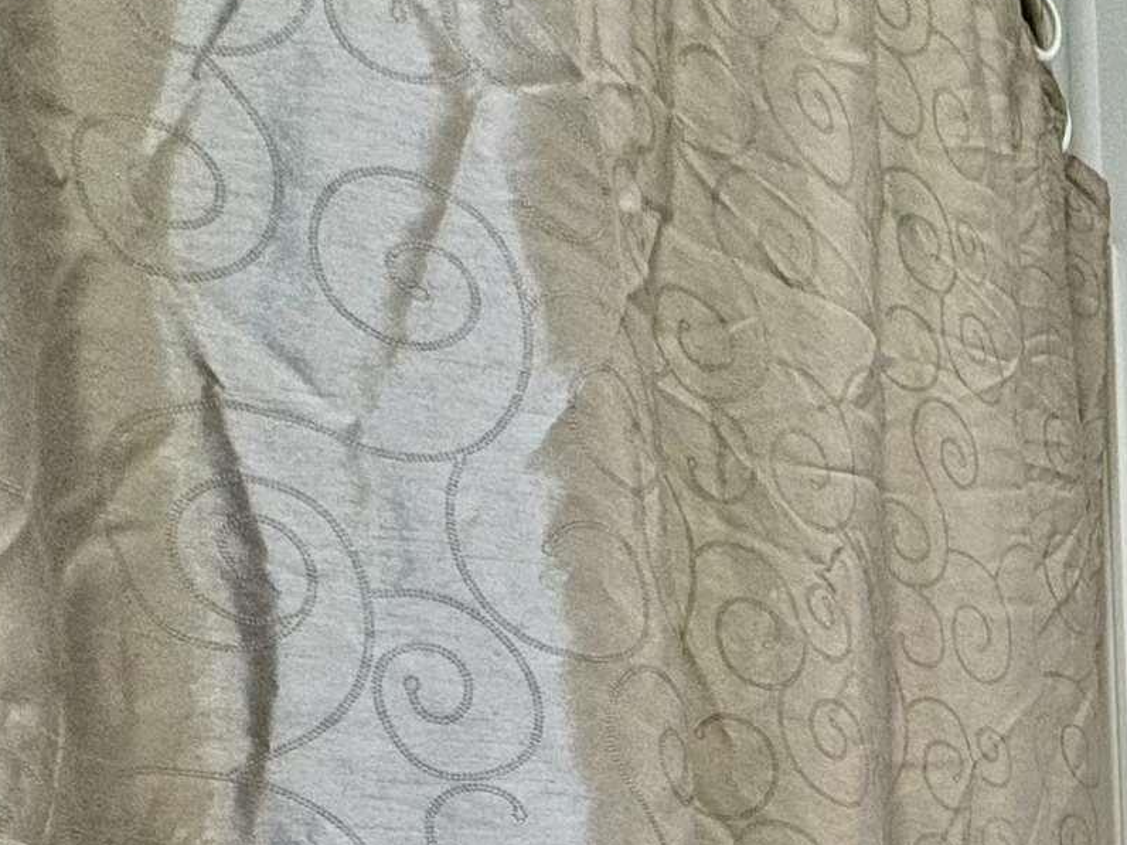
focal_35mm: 54
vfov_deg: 21.8
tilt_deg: -2.9
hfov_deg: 26.5
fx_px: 1758
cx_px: 1662
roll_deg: +1.0
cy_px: 1315
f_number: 2.2
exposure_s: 1/120
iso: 160
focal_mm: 2.22
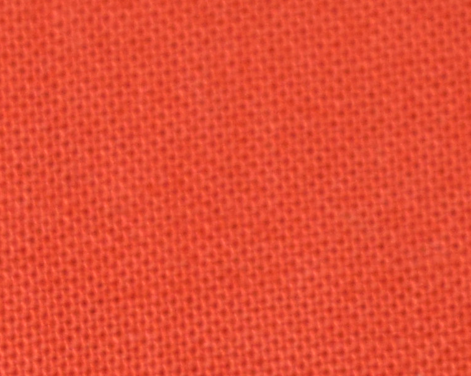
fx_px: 6394
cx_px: -544
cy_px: 579
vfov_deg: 3.4
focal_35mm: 459
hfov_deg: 4.2
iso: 1250
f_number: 5.6
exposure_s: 1/60
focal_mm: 55
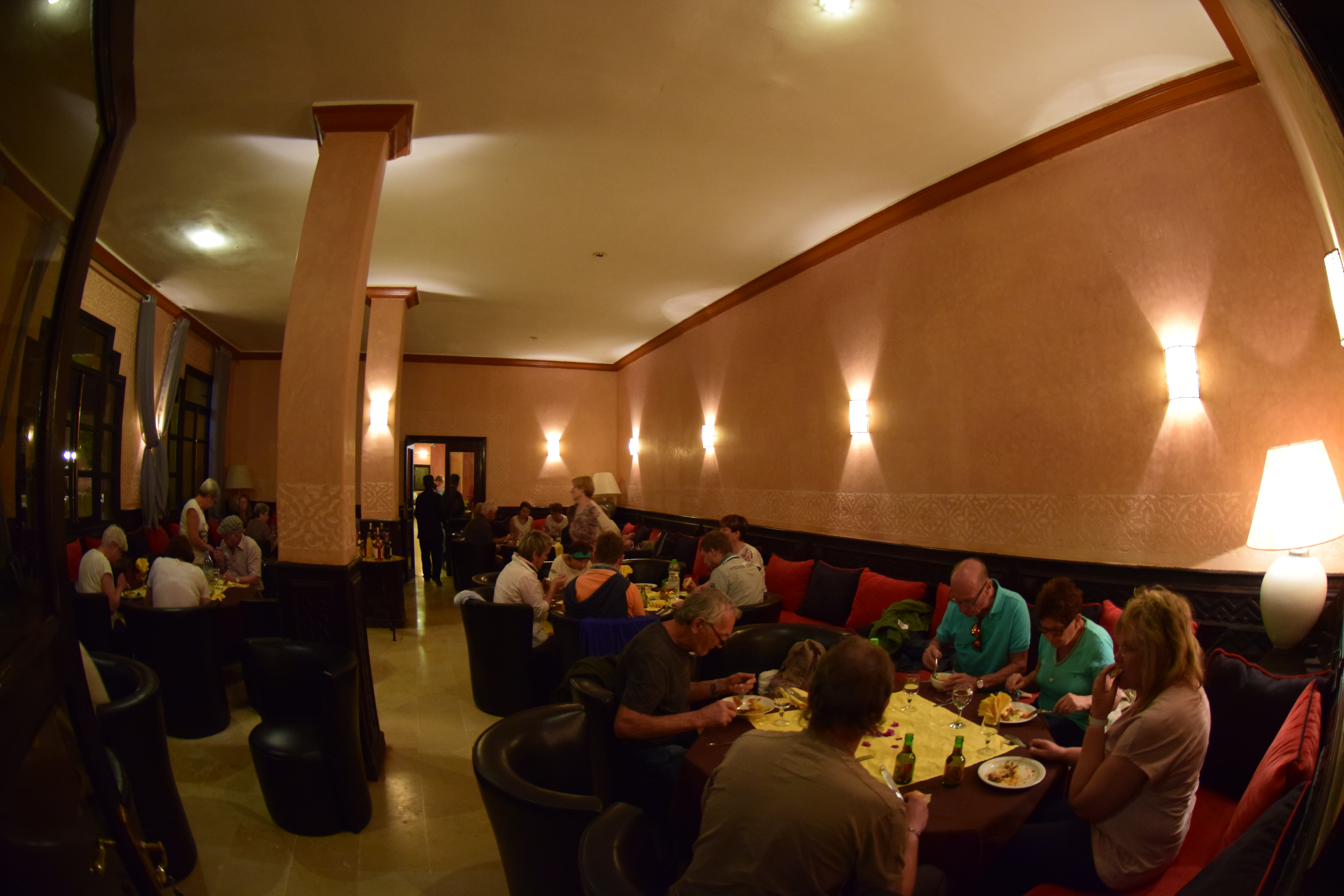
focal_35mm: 16
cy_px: 448
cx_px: 672
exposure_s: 1/30
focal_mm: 10.5
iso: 1600
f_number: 2.8
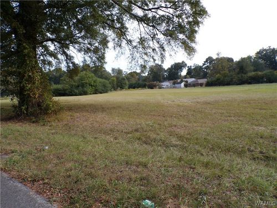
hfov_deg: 71.6
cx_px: 138
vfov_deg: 56.8
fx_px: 192
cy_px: 104
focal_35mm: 24
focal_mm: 4.3
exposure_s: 1/280
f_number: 4.4
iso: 100
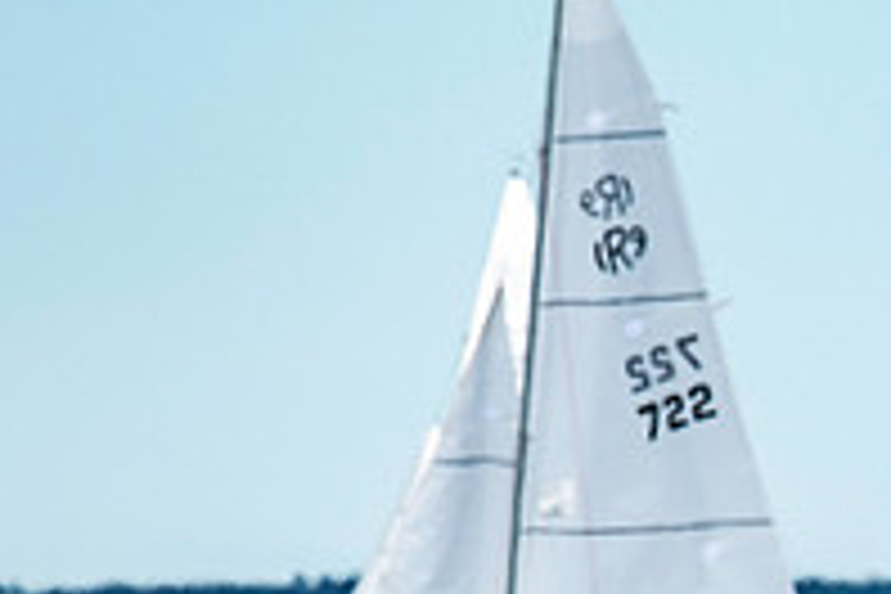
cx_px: 1138
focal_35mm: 1321
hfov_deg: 1.6
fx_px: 32692
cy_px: 727
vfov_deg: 1.0
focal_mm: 300
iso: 500
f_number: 5
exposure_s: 1/5000
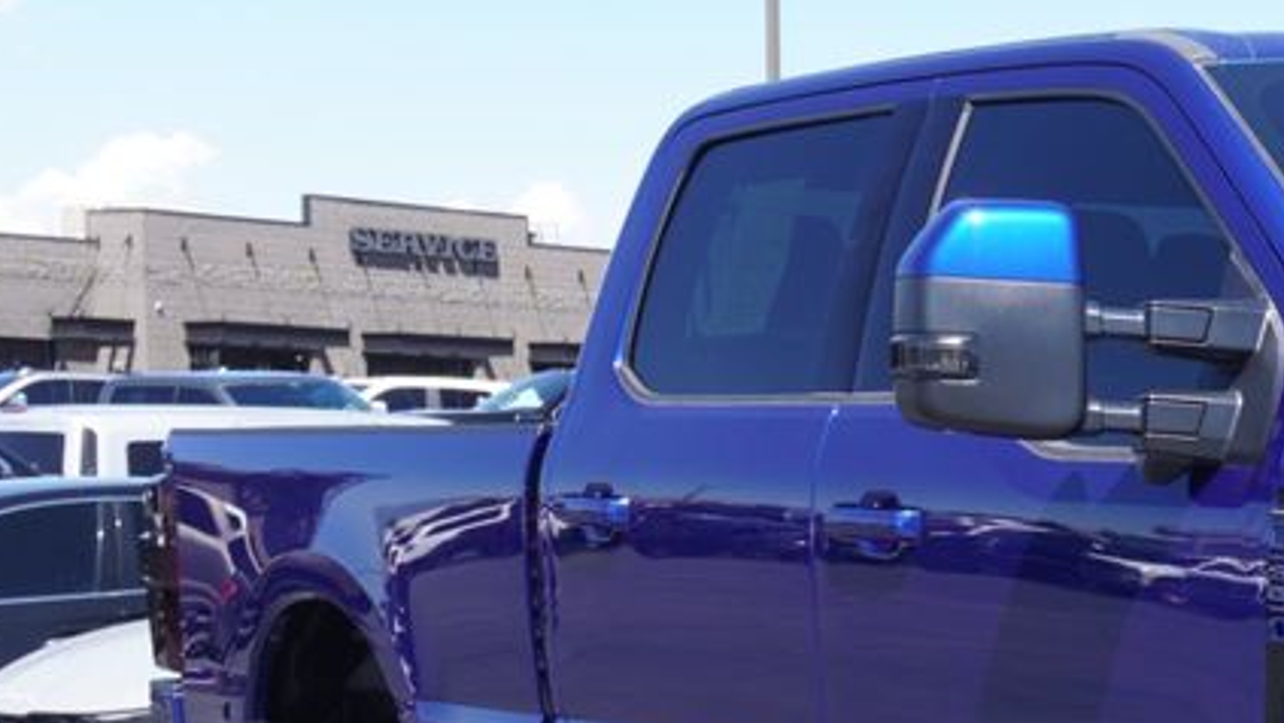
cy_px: 914
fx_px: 3371
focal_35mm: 99
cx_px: 1533
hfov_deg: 20.2
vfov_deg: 11.9
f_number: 6.3
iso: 100
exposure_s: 1/160
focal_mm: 26
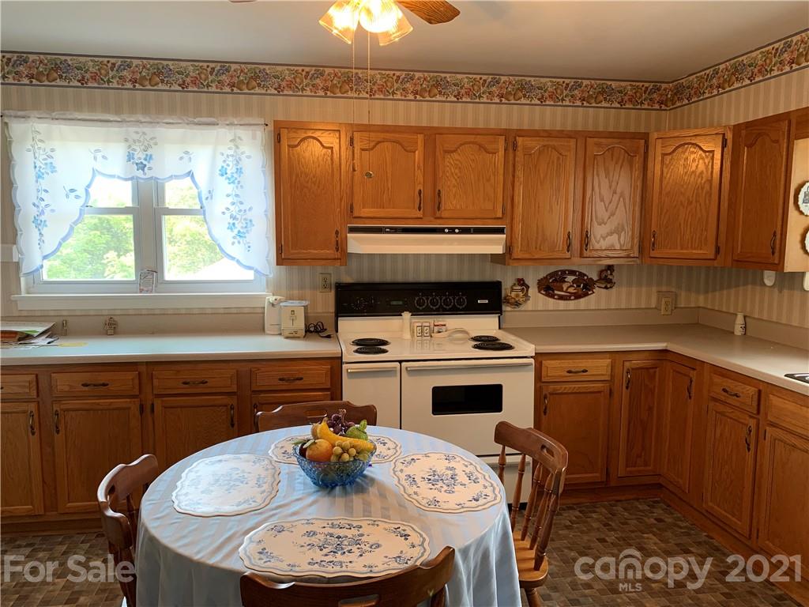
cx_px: 404
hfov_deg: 67.3
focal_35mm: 26
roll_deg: +0.1
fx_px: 608
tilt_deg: -7.2
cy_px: 304
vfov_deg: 53.1
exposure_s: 1/60
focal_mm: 4.25
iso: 80
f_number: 1.8
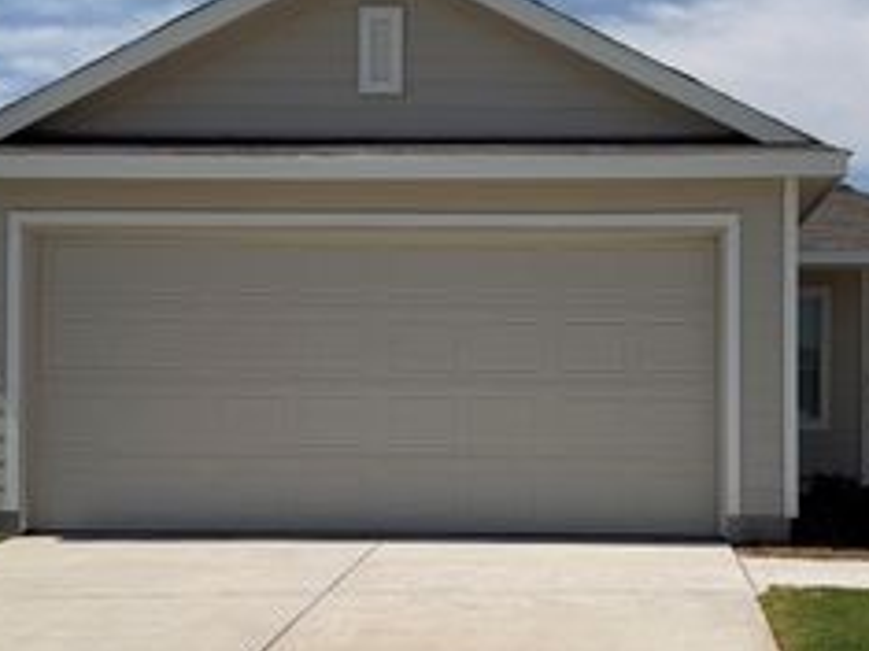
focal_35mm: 51
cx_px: 573
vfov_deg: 28.5
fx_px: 1280
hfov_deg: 37.1
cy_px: 383
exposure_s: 1/14286
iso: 80
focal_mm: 6.76
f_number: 1.78
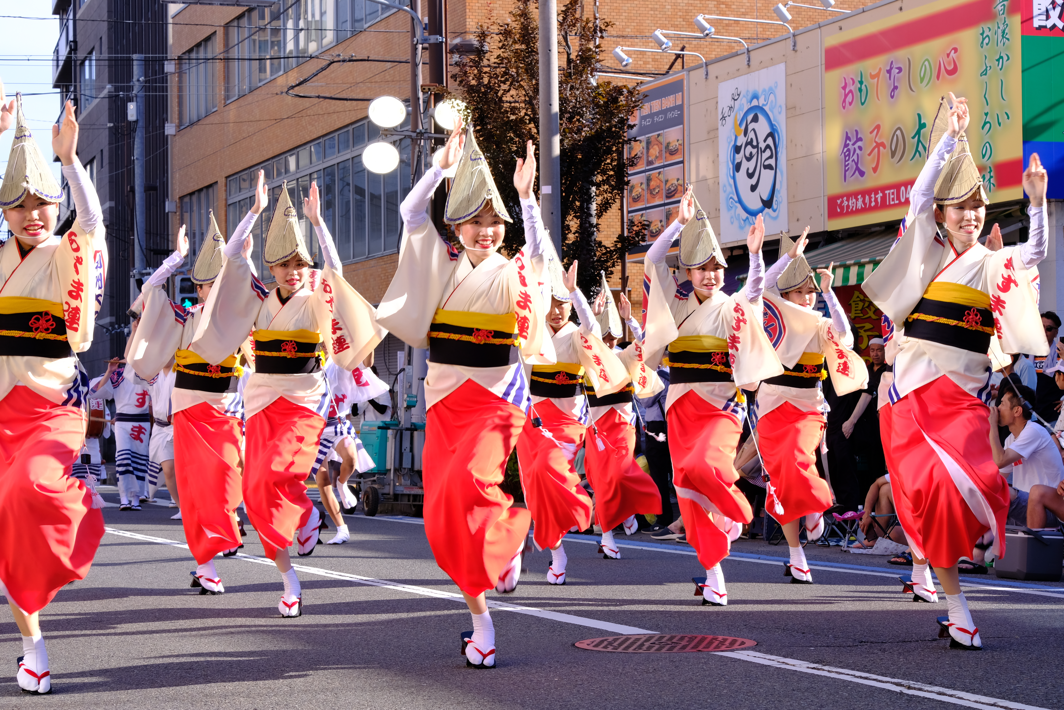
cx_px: 532
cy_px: 355
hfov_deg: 24.5
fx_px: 2453
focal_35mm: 83
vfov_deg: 16.5
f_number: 9
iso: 200
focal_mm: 55
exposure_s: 1/120
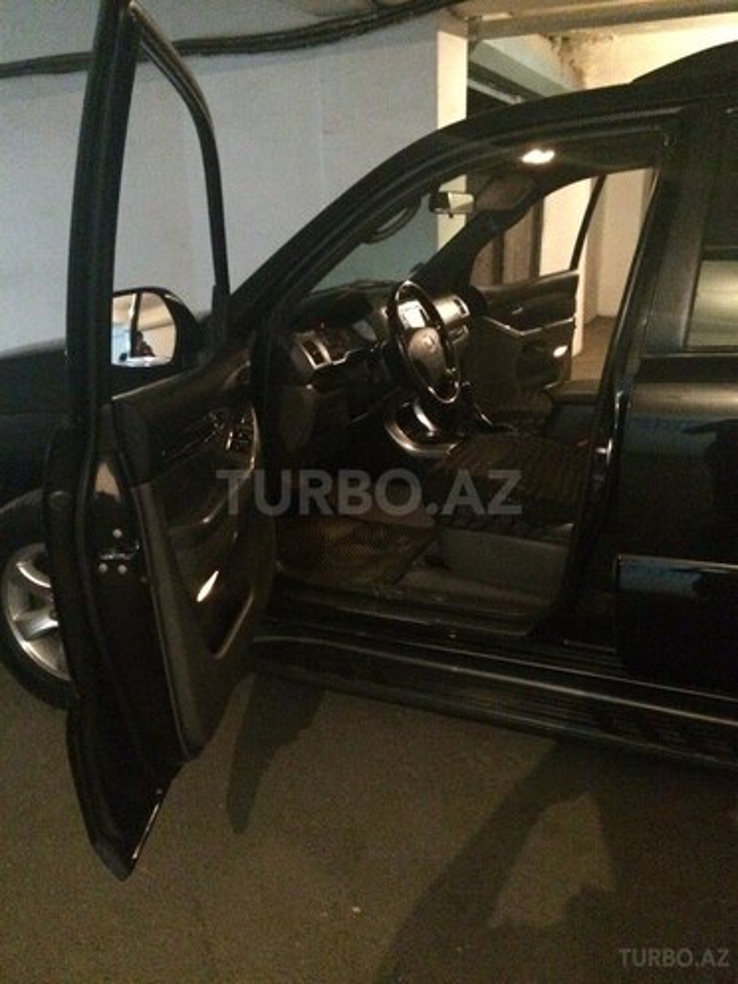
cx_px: 369
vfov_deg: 61.7
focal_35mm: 29
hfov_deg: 48.2
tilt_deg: -17.7
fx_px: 824
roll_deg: +4.2
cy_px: 492
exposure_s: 1/17
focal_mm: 4.15
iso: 2000
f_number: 2.2
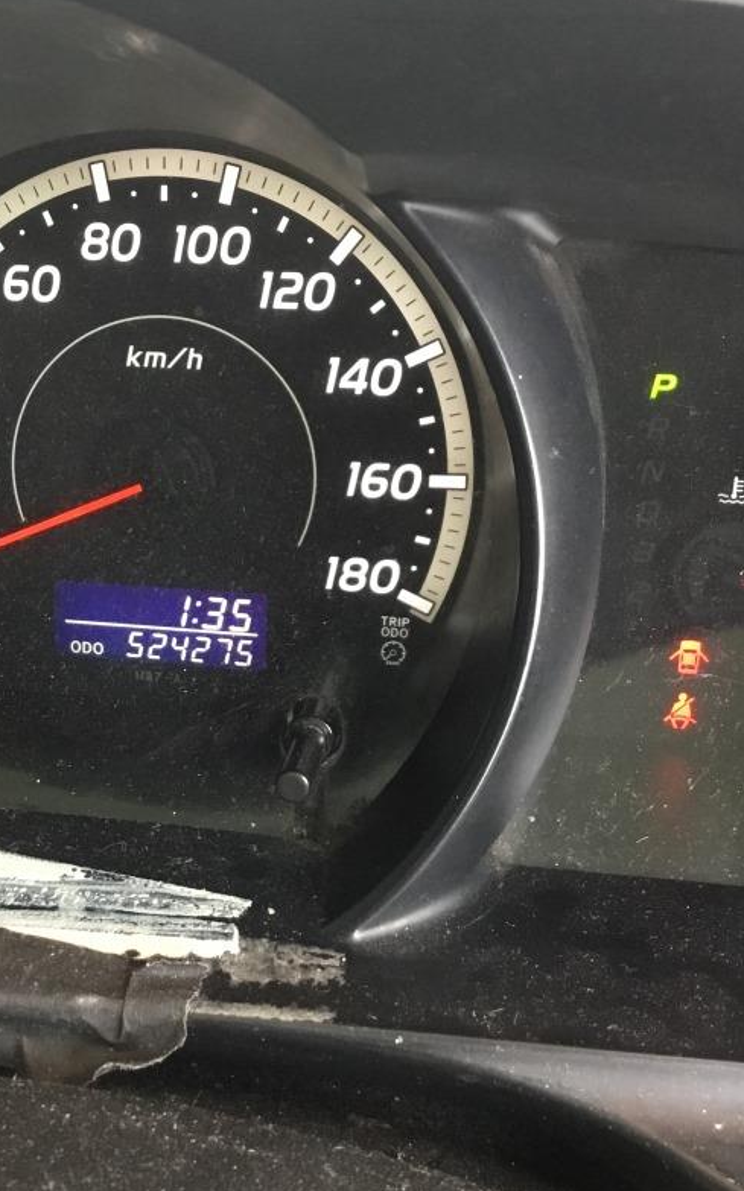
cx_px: 210
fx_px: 1396
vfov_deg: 46.2
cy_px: 637
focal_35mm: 43
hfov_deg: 29.5
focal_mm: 3.3
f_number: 2.4
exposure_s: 1/24
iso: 200
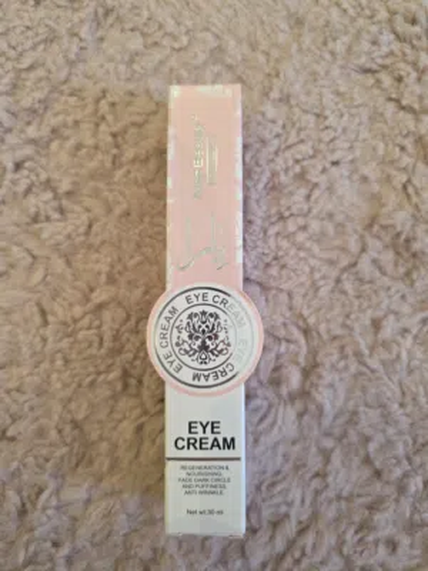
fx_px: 379
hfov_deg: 58.9
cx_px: 214
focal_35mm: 23
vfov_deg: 73.9
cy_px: 286
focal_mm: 6.3
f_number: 1.7
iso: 100
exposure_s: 1/52
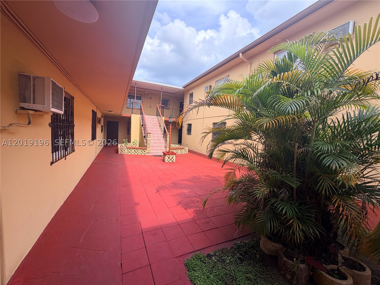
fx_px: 154
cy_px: 142
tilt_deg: -3.9
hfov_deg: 102.1
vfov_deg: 85.7
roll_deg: -3.8
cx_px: 190
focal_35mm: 14
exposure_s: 1/518
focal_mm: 2.22
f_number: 2.2
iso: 40
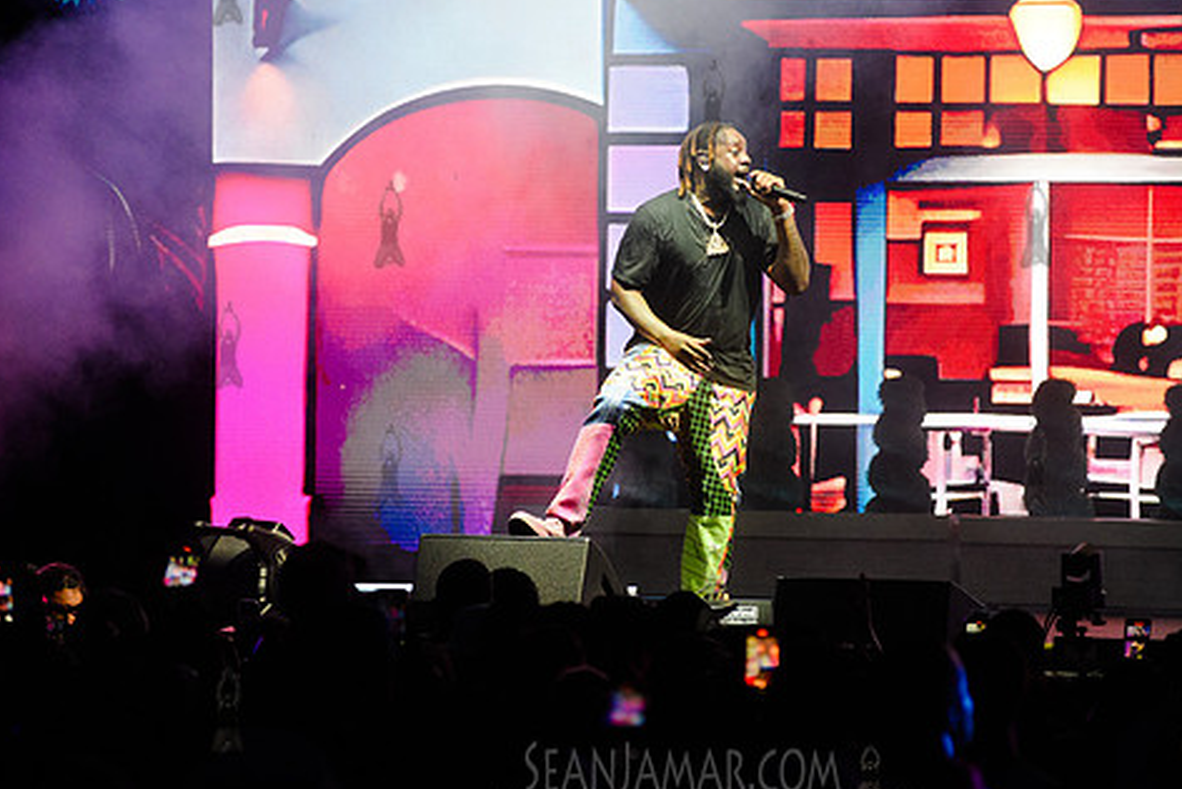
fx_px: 8079
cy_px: 344
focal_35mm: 246
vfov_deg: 5.6
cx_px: 711
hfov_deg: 8.4
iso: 4000
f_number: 4
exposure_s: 1/1250
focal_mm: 200
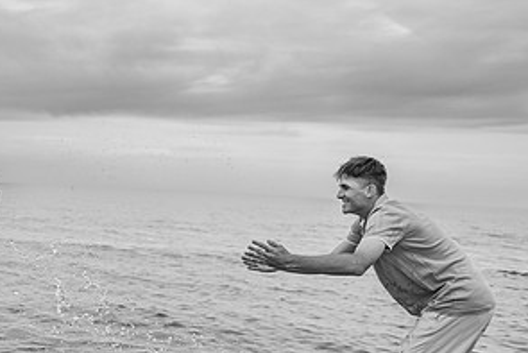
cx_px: 149
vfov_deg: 23.7
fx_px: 836
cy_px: 241
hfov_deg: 34.5
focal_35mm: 57
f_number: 2.8
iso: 320
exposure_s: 1/1000
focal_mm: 29
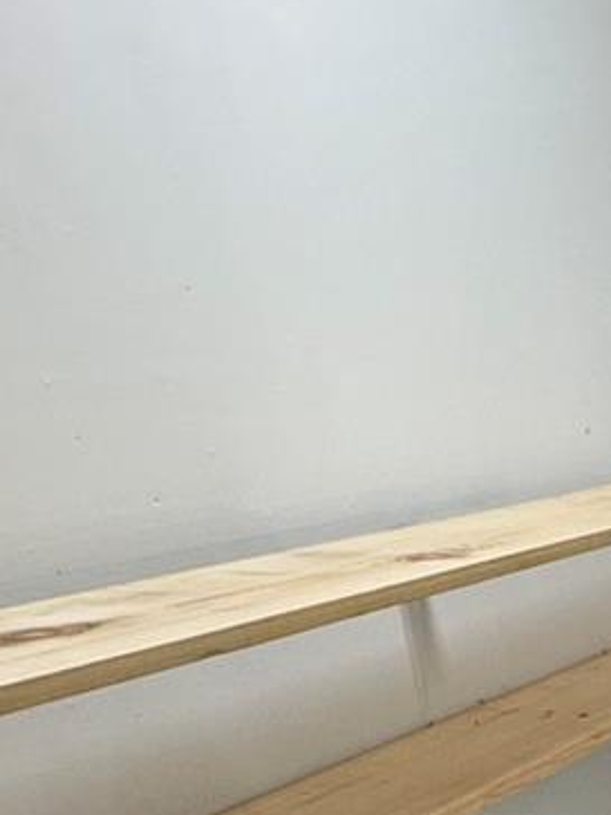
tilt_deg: -18.5
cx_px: 985
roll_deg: +2.5
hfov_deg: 20.3
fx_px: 1389
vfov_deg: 30.4
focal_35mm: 59
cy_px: 813
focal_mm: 2.22
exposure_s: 1/120
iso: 160
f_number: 2.2
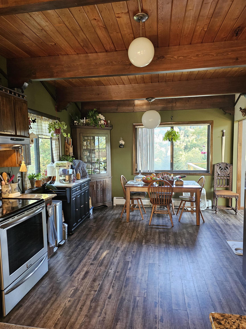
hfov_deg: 58.9
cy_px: 164
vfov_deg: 73.9
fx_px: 218
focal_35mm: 23
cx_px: 123
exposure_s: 1/60
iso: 500
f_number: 1.7
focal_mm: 6.3
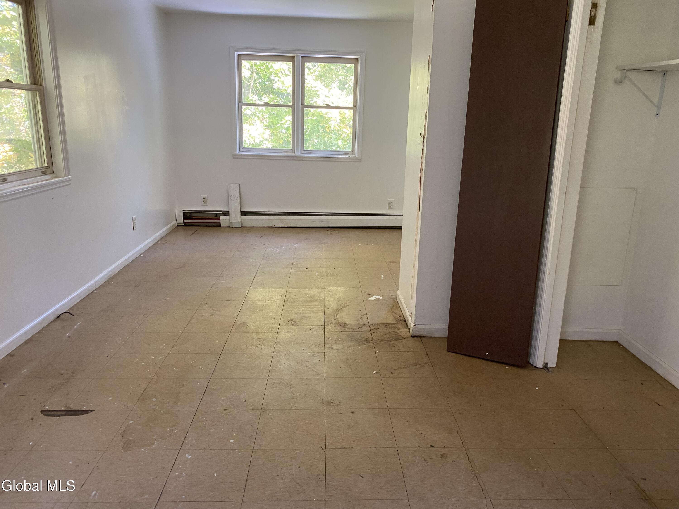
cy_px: 254
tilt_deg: -14.8
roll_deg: -1.6
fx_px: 510
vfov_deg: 53.1
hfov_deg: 67.3
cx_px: 340
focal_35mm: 26
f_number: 1.8
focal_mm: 4.25
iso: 160
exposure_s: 1/60
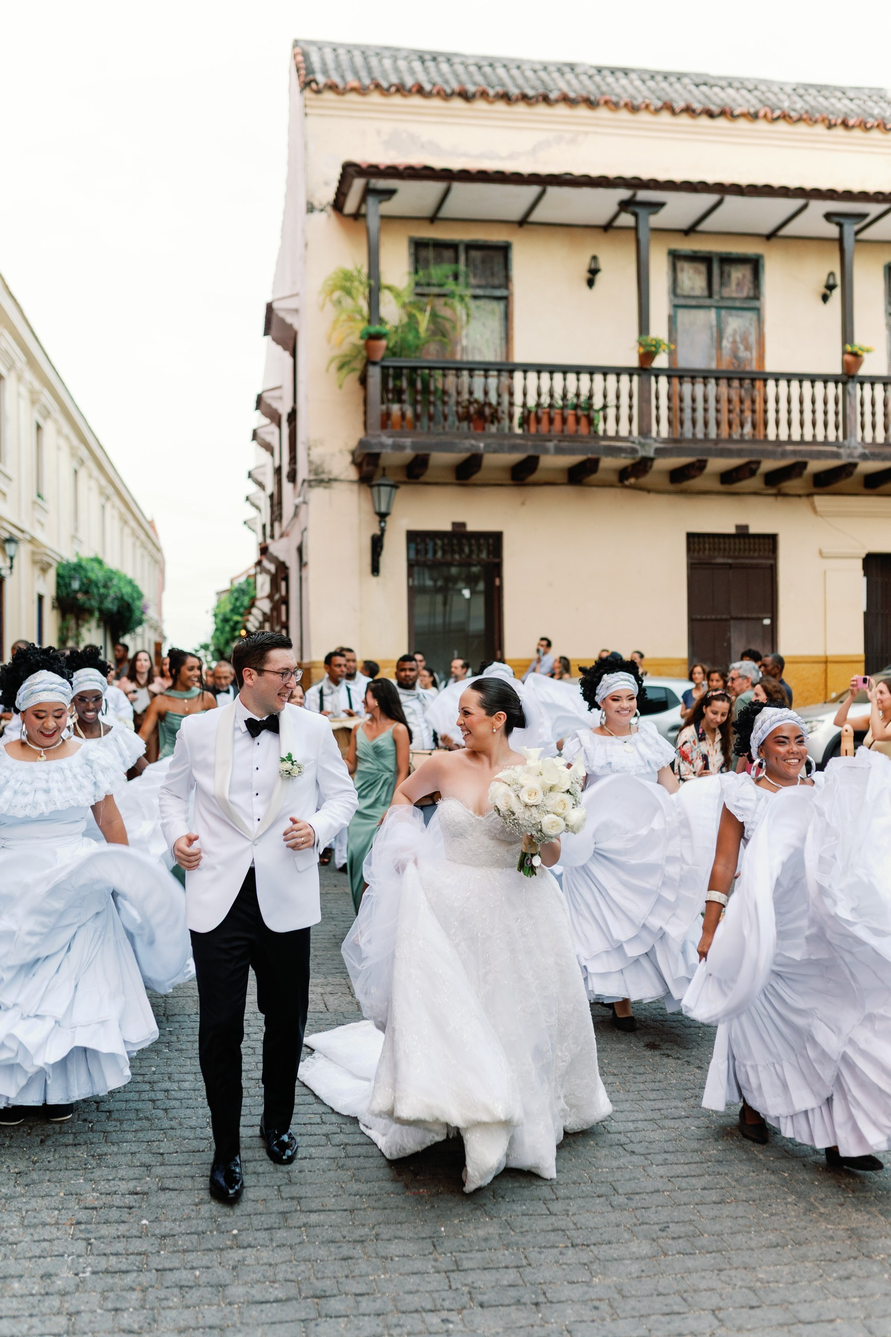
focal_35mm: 35
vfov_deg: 54.4
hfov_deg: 37.9
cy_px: 668
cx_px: 446
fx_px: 1299
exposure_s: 1/200
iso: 400
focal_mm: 35
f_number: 2
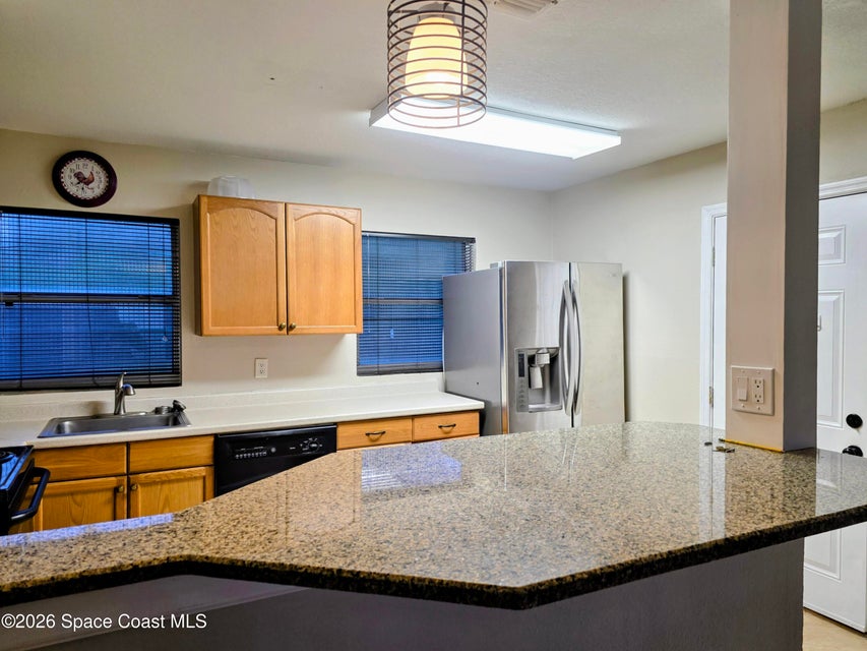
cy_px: 326
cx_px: 434
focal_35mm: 23
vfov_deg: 58.9
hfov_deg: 73.9
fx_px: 576
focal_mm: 6.3
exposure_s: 1/120
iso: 100
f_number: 1.7
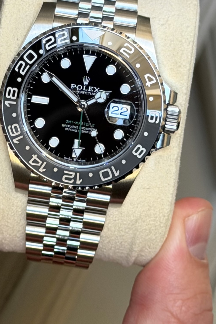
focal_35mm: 68
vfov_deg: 29.6
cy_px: 123
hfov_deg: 20.0
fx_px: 612
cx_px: 85
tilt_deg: -72.3
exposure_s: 1/97
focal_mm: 6.76
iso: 100
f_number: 1.78
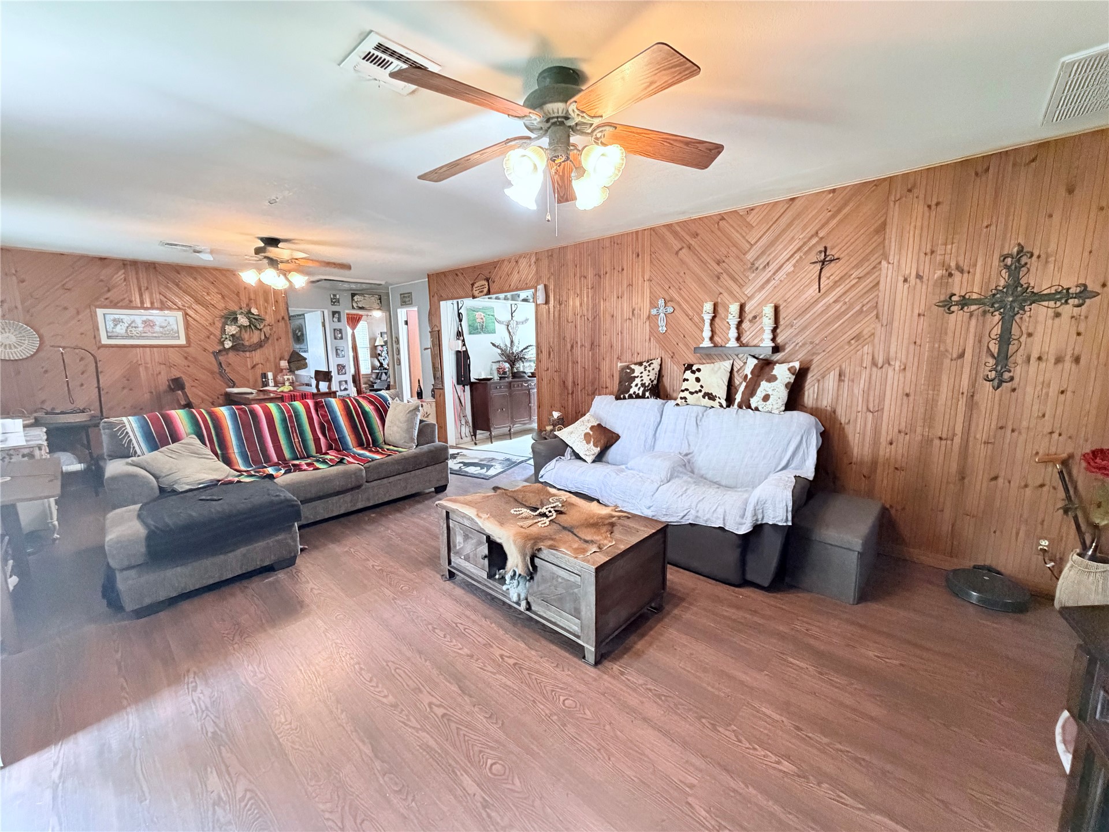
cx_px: 554
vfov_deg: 85.7
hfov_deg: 102.1
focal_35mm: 14
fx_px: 449
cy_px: 416
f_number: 2.2
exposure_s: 1/60
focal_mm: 2.22
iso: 640
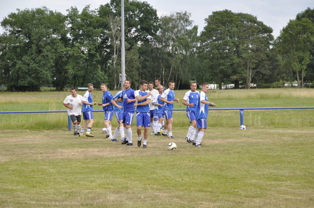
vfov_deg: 10.7
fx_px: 1111
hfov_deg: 16.1
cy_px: 104
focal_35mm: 128
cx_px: 157
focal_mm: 85
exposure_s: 1/250
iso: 200
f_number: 8
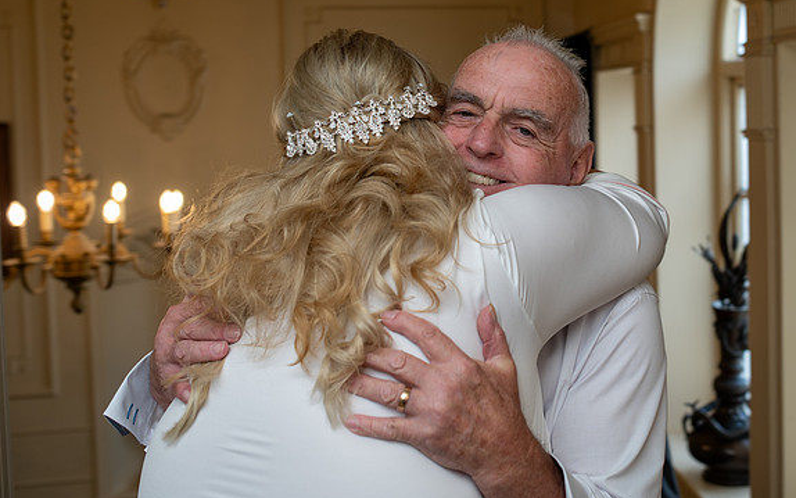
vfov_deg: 26.7
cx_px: 534
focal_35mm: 48
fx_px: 1041
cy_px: 151
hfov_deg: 41.3
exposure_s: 1/100
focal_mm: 35
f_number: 4
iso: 320
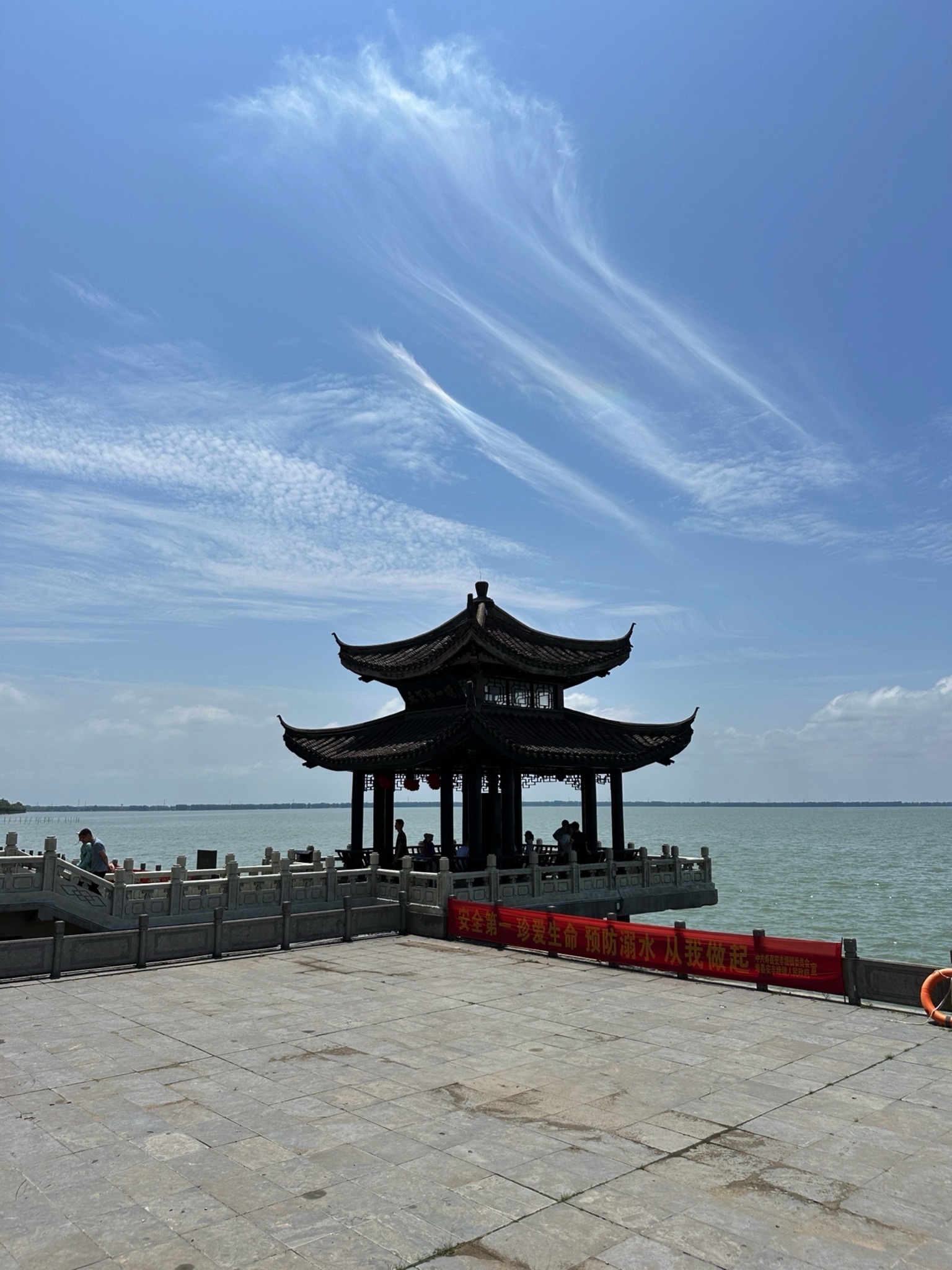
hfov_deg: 56.8
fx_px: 880
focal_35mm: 24
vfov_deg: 71.6
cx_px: 476
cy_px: 635
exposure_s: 1/9709
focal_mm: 6.86
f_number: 1.78
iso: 80
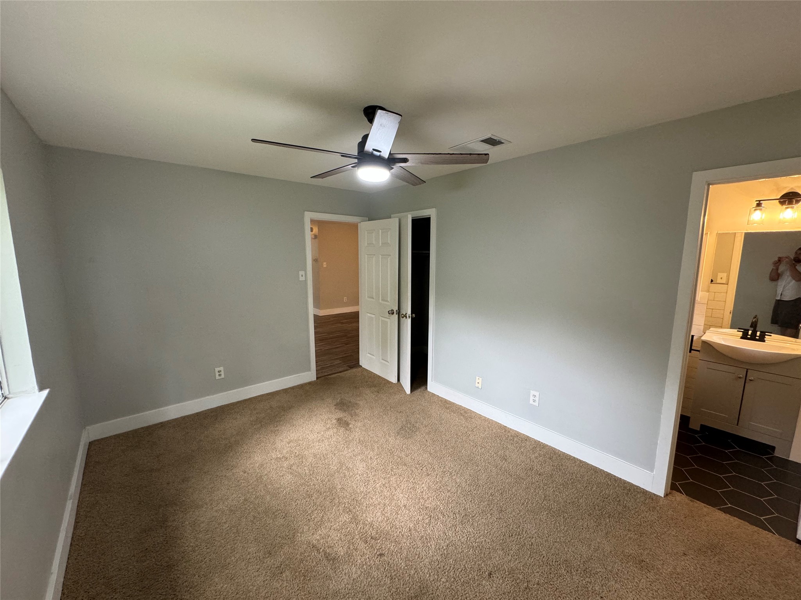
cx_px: 400
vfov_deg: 85.7
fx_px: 324
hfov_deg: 102.1
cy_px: 300
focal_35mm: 14
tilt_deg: -8.9
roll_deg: +0.2
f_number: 2.2
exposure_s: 1/120
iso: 250
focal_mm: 2.22
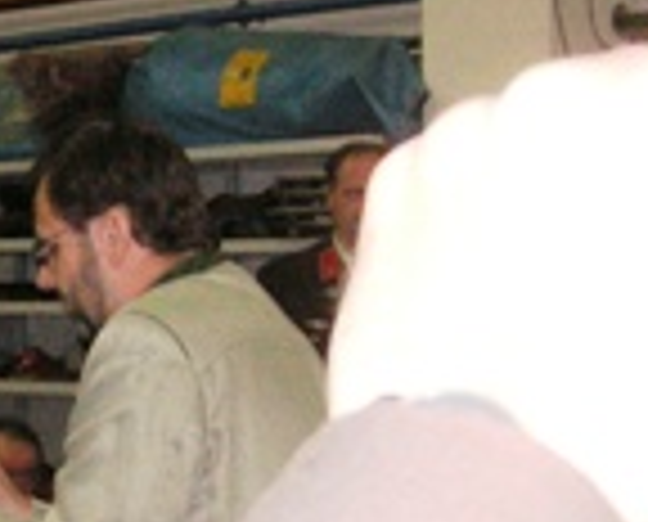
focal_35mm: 120
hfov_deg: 15.1
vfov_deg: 12.9
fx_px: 2308
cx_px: -256
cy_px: 414
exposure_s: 1/45
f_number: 2.8
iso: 160
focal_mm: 6.1
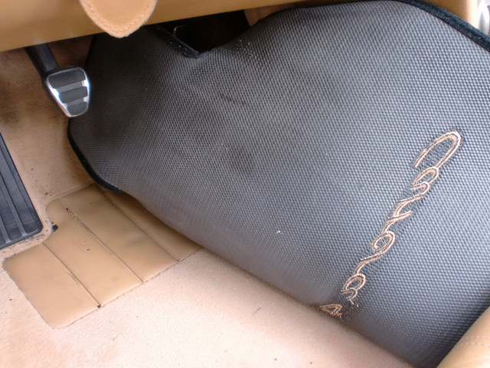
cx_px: 245
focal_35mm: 35
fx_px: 495
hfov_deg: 52.6
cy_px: 184
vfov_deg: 40.7
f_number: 3.1
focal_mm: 6.3
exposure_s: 1/60
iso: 125
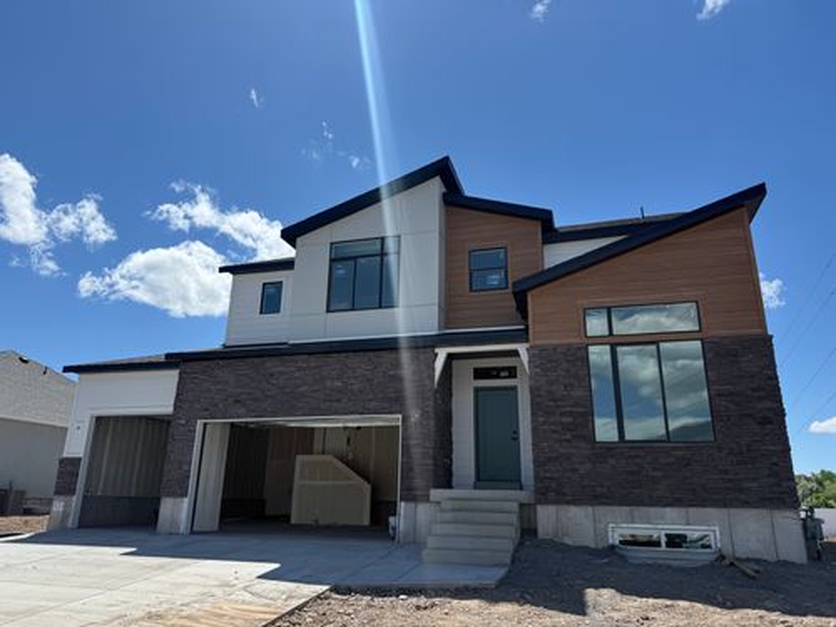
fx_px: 580
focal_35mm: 24
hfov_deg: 71.6
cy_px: 314
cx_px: 418
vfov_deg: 56.8
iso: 100
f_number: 1.78
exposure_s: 1/7353
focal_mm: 6.76
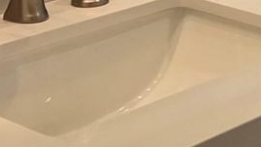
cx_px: 475
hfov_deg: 12.9
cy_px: -95
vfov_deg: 7.9
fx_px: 1038
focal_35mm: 150
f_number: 1.8
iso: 200
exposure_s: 1/120
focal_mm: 5.4
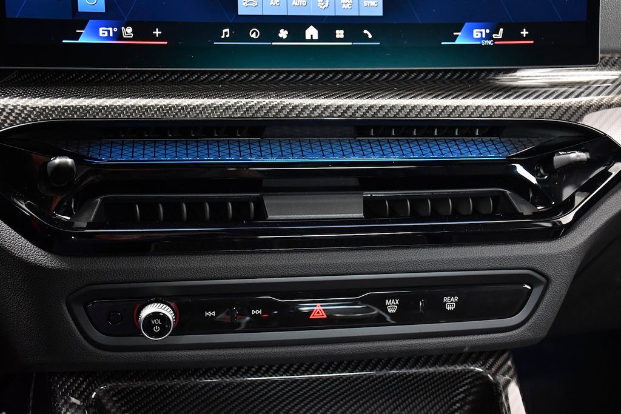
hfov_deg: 38.9
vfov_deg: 26.5
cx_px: 310
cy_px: 207
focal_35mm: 51
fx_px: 880
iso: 2500
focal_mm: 34
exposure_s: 1/40
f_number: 5.6
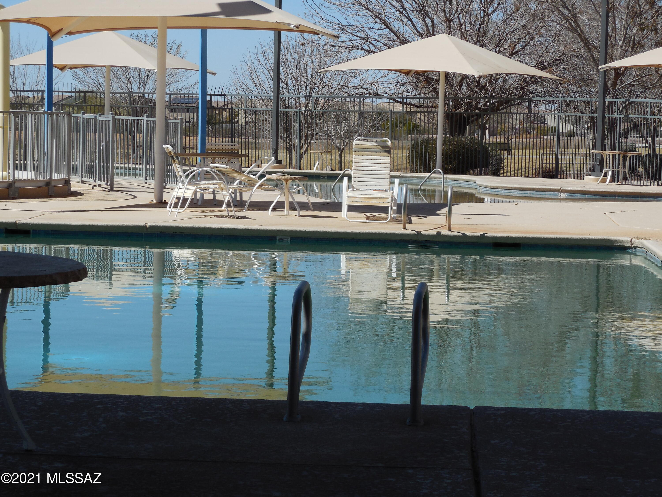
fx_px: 2085
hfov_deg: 18.0
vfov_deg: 13.6
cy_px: 248
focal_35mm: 109
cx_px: 331
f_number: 4.8
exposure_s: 1/1250
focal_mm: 19.4
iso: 125
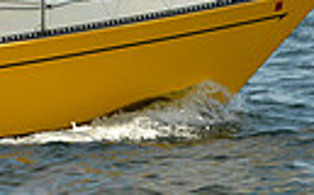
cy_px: -128
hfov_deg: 6.4
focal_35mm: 322
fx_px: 2750
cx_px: -253
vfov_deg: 4.0
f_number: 6.3
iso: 320
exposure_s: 1/1600
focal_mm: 70
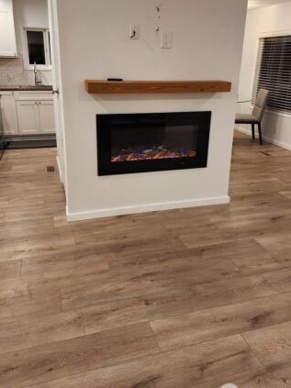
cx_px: 139
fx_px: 325
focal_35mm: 29
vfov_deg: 61.4
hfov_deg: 48.2
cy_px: 166
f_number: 1.8
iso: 320
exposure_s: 1/120
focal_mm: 6.4
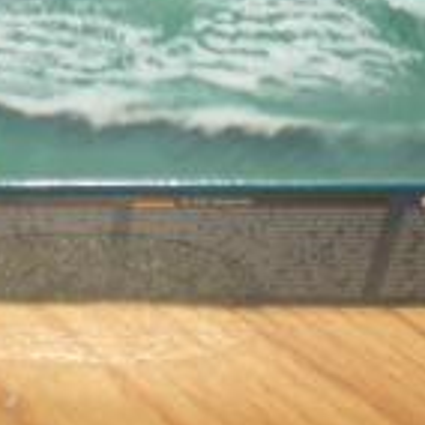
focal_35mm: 189
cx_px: 54
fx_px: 2625
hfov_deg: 9.2
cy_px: -299
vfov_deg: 8.9
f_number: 3.1
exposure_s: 1/60
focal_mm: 6.3
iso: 64
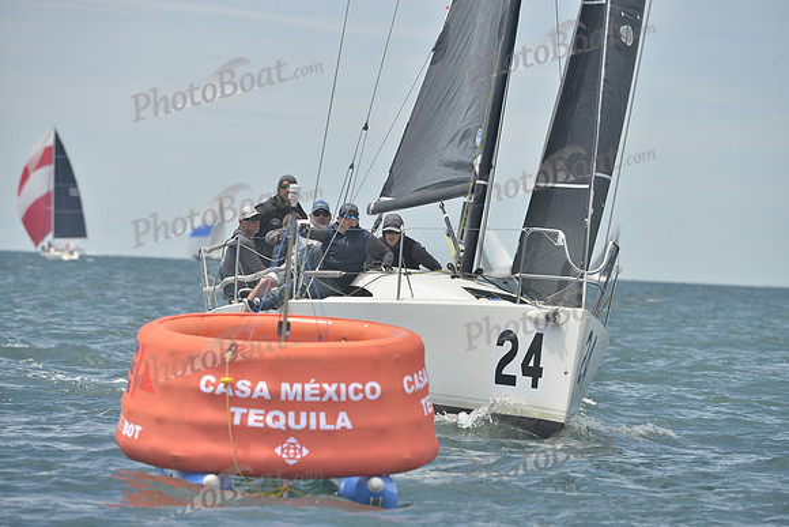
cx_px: 394
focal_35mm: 220
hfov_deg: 9.4
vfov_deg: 6.2
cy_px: 264
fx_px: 4823
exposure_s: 1/1000
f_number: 7.1
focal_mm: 220
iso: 280
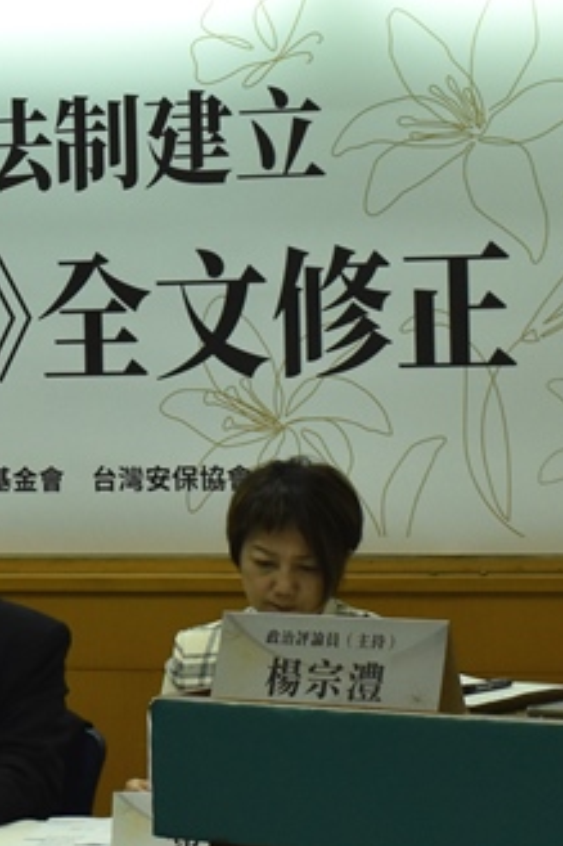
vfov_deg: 15.1
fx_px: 3183
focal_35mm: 136
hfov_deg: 9.9
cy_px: 282
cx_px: -183
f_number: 7.1
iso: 1000
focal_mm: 29
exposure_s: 1/200
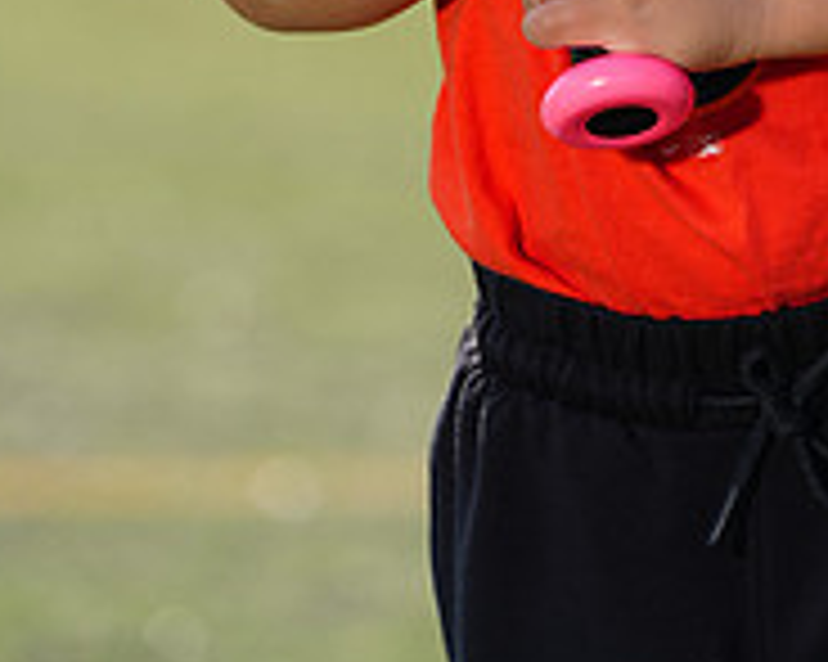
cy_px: -599
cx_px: 803
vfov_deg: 2.6
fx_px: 14304
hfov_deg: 3.3
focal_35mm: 584
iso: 50
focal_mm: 197
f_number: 5
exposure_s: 1/250
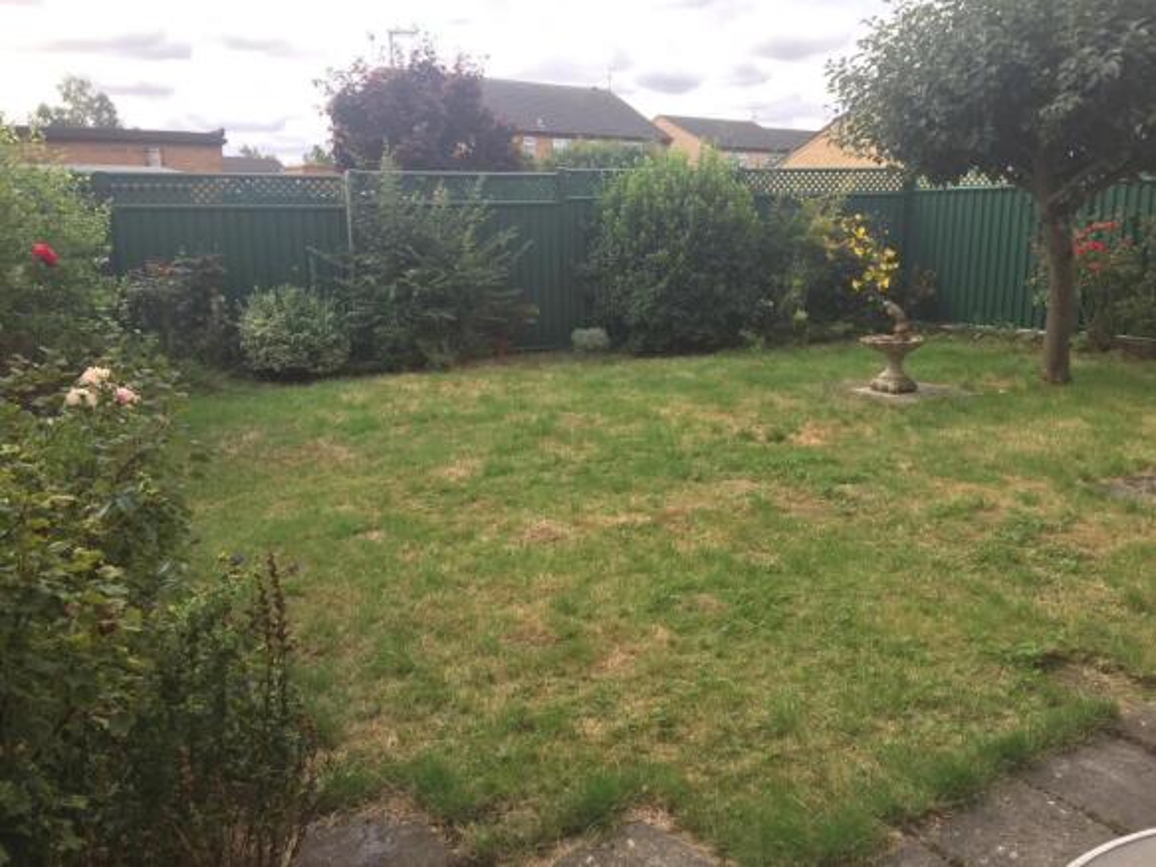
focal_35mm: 29
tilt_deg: -12.9
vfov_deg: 48.2
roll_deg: +0.1
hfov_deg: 61.7
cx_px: 578
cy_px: 434
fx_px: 968
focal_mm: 4.15
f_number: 2.2
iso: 32
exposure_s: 1/732
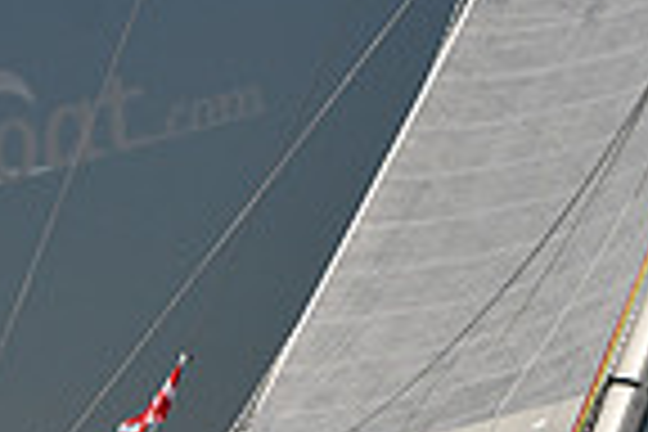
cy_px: 749
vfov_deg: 2.3
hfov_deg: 3.4
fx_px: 10907
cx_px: 500
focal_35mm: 606
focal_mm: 150
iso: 250
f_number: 5.6
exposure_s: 1/1250
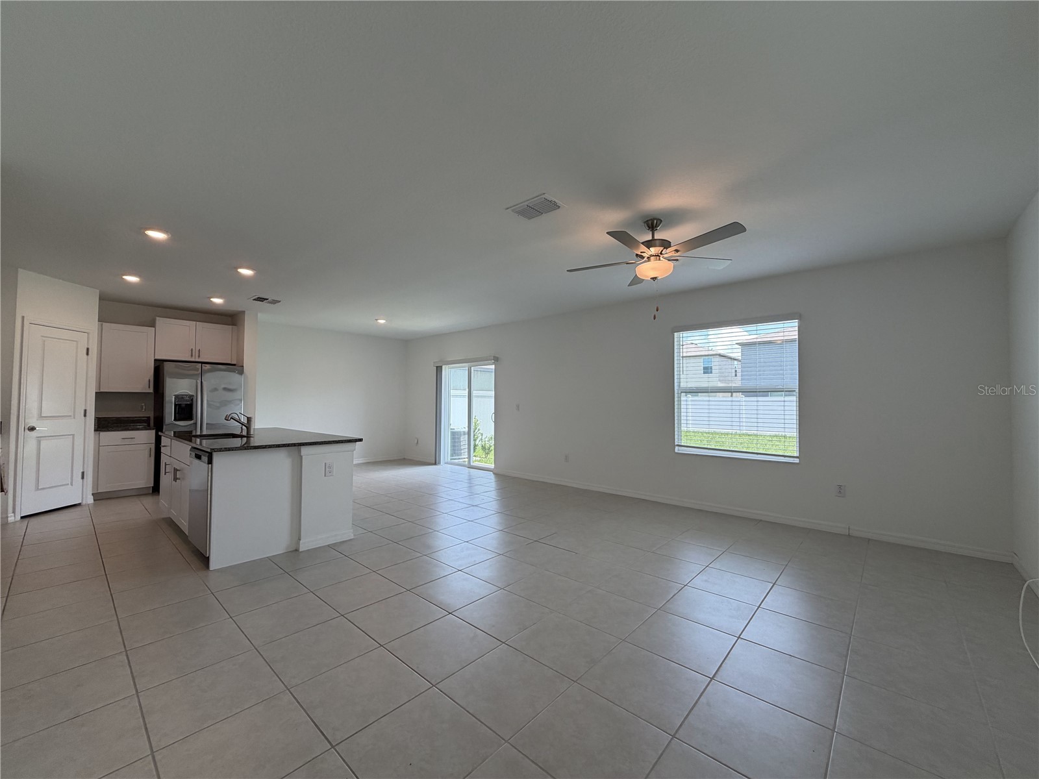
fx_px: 420
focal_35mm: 14
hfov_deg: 102.1
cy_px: 390
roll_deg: +0.3
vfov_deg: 85.7
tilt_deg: +1.5
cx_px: 520
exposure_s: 1/120
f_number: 2.2
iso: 64
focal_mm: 2.22
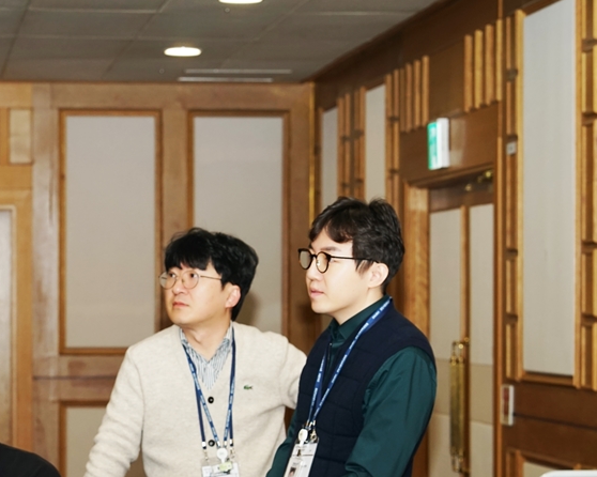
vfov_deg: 10.8
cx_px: 112
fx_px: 2526
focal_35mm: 143
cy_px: 331
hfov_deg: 13.4
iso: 400
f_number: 6.3
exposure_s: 1/80
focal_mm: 85
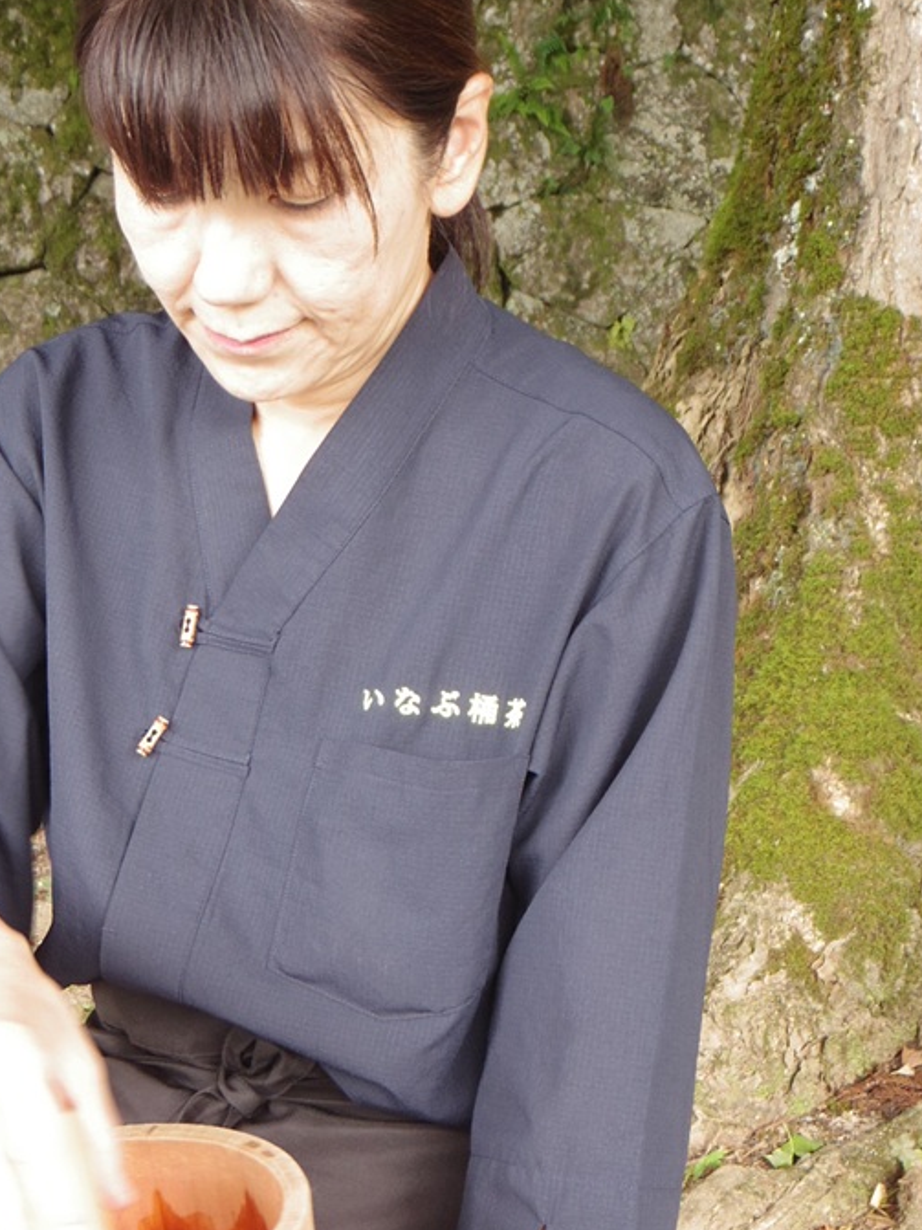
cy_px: 873
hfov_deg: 21.6
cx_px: 434
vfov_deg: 28.3
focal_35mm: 68
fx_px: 2416
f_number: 3.2
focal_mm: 6.9
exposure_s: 1/30
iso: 100
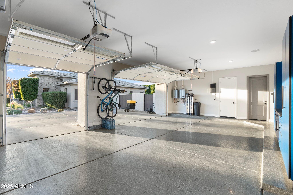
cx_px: 146
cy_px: 98
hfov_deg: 96.7
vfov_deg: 73.7
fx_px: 130
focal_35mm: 16
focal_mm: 16
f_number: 8
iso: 1000
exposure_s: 1/30
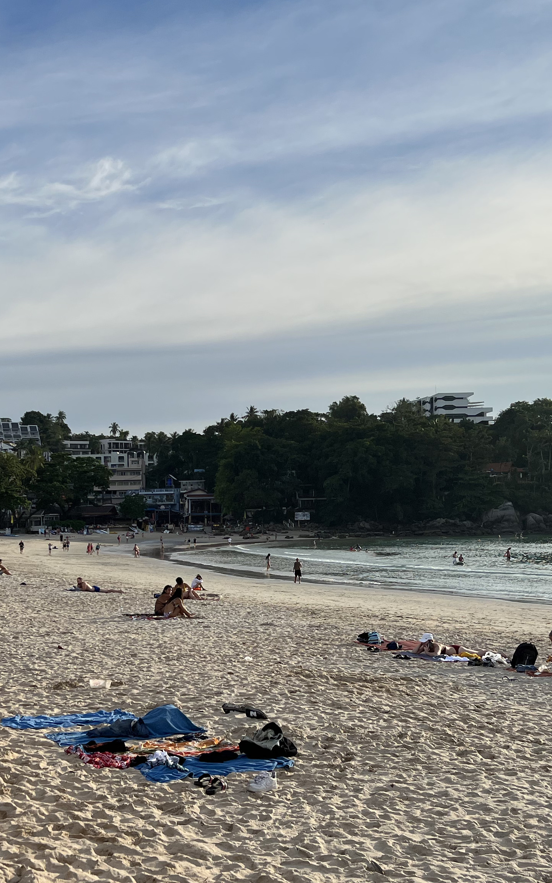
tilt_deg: +0.2
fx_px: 1156
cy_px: 502
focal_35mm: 48
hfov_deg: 26.9
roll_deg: +1.6
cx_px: 251
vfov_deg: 41.7
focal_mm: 5.7
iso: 50
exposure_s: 1/5882
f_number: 1.5
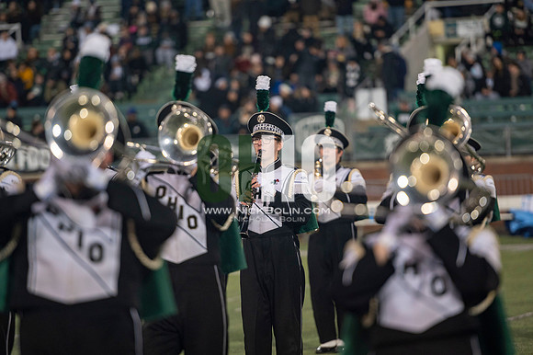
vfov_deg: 6.9
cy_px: 178
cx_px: 266
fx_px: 2959
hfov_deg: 10.3
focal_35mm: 200
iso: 1000
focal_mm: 200
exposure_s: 1/500
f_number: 2.8
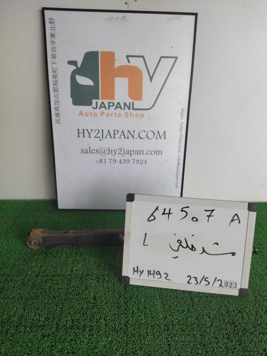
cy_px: 178
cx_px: 134
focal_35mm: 27
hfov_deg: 51.4
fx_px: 278
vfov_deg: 65.3
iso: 99
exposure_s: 1/199
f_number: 1.79
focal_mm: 4.74
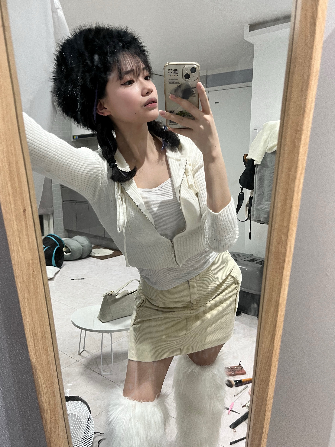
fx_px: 348
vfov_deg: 65.3
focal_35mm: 27
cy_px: 215
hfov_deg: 51.3
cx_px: 165
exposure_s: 1/60
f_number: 1.6
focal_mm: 5.1
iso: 100
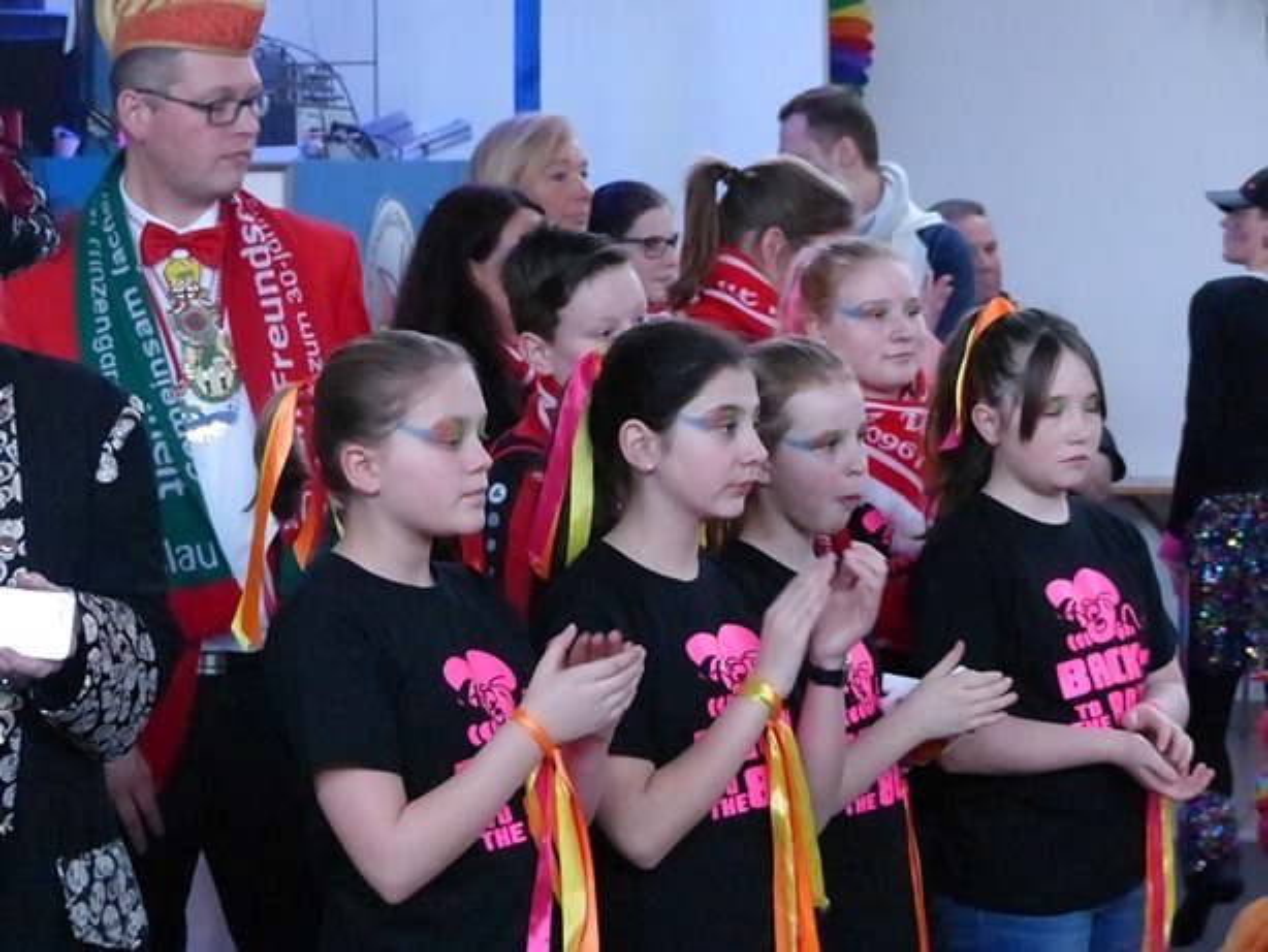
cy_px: 476
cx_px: 634
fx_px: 4544
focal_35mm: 124
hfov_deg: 15.9
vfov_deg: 12.0
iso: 2000
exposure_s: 1/80
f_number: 2.8
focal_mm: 22.2
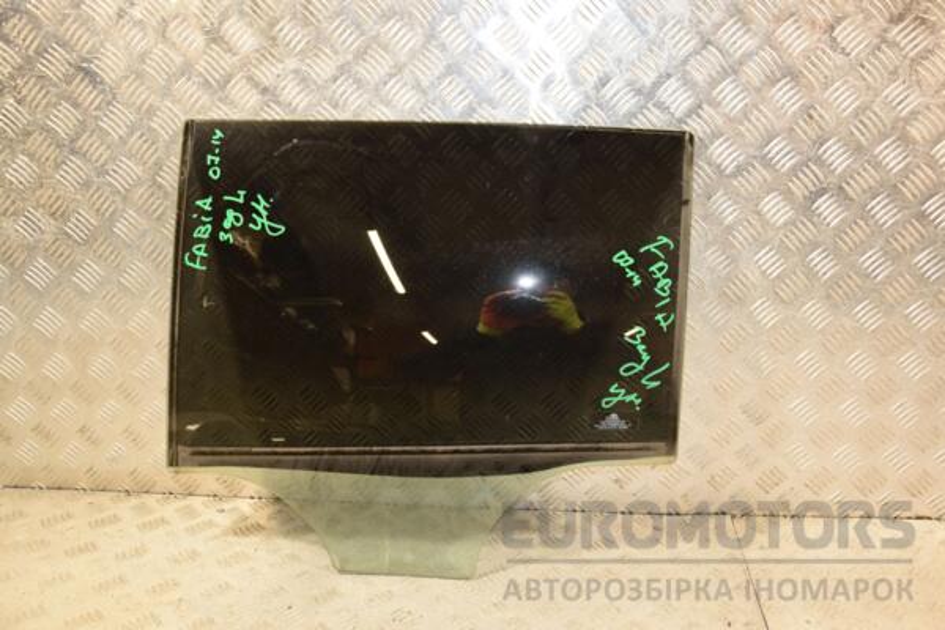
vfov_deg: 36.9
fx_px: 945
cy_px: 315
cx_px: 472
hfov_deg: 53.1
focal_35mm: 36
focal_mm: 24
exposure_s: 1/125
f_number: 5
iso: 800
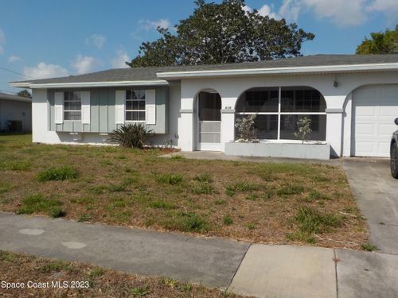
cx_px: 199
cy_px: 149
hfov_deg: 60.0
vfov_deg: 46.8
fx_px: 345
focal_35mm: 30
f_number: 6.6
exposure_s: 1/640
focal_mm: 4.1
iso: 125
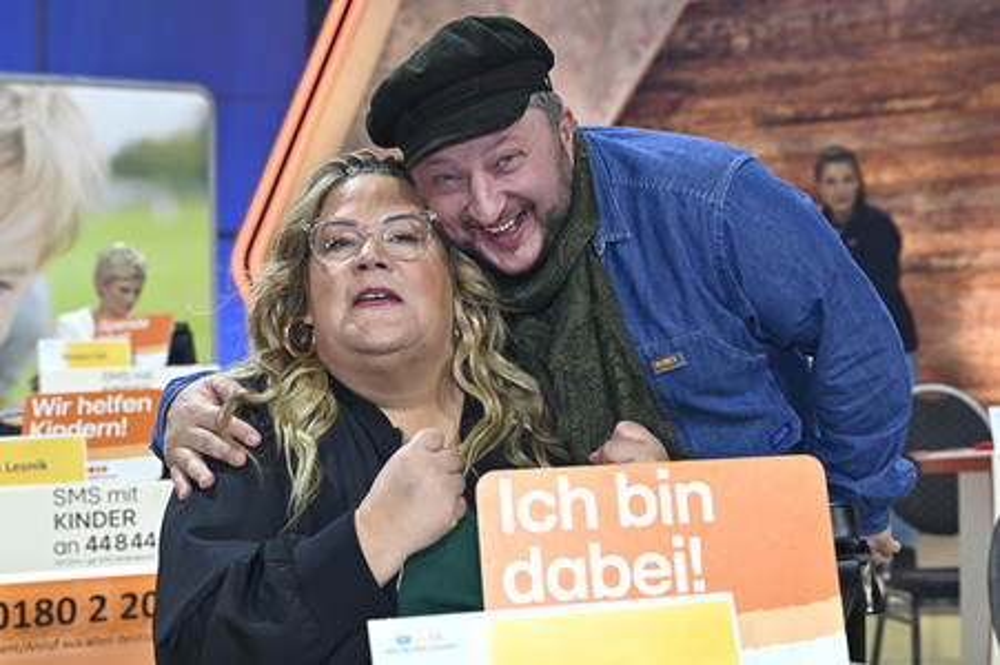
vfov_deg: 29.8
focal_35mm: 45
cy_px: 332
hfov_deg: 43.6
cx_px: 500
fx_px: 1249
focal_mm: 45
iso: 1000
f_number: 4
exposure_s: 1/200
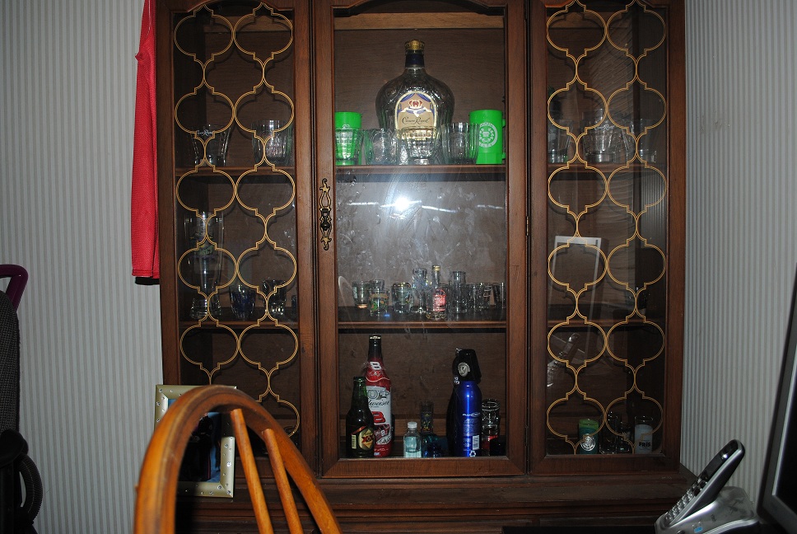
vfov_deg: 43.7
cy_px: 267
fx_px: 665
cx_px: 398
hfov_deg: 61.9
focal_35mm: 30
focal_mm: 20
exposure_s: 1/60
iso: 200
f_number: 3.8
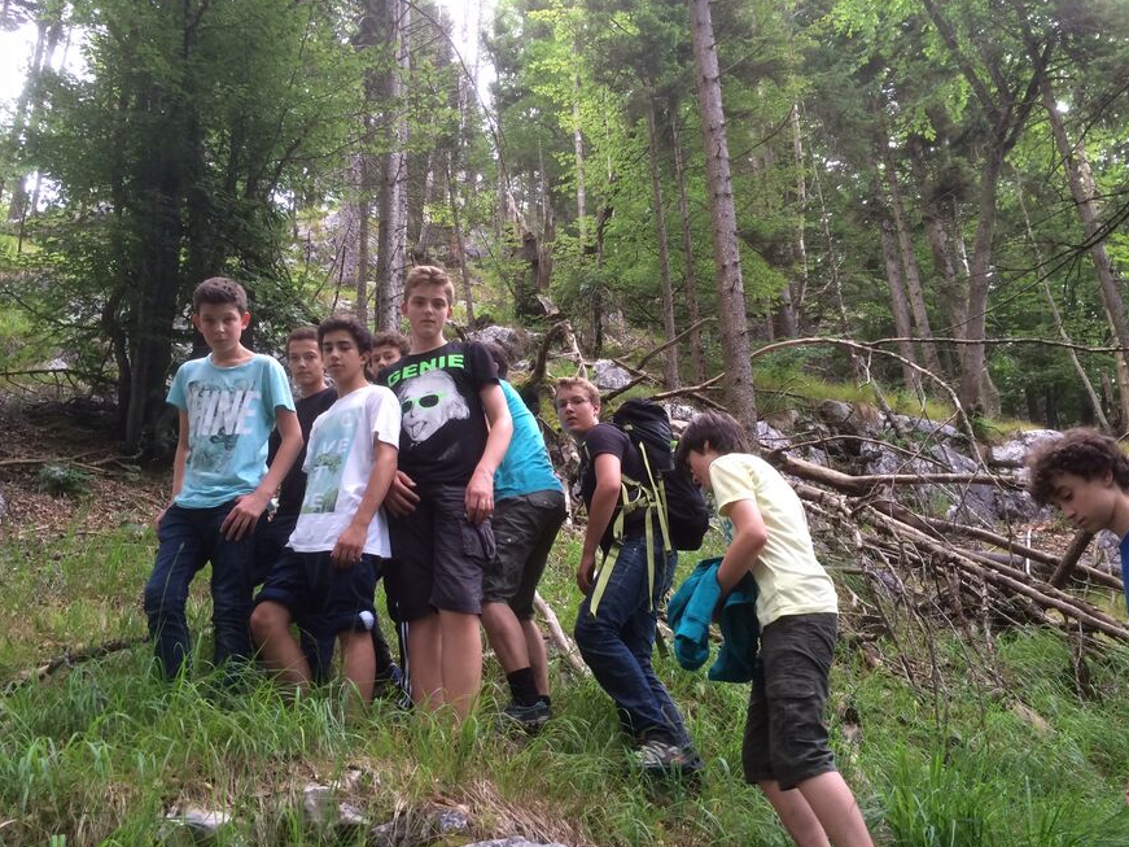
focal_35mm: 31
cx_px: 569
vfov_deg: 45.4
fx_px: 1011
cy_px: 421
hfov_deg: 58.4
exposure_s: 1/40
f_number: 2.2
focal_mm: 4.12
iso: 40
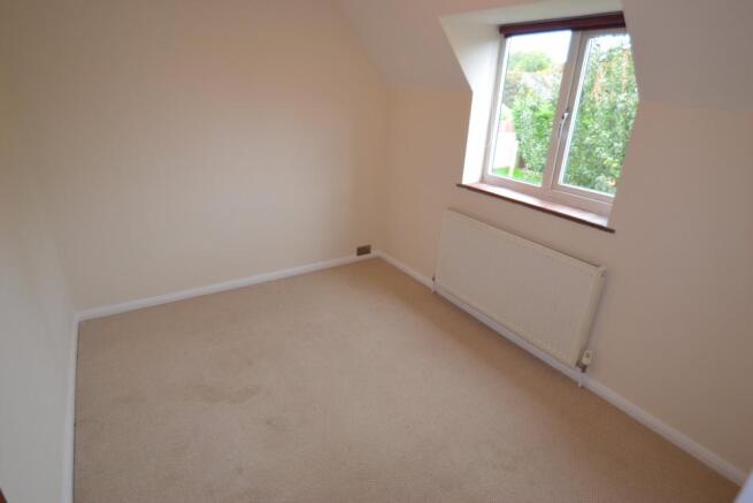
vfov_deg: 67.4
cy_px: 252
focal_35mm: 18
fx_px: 377
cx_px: 376
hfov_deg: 90.0
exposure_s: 1/60
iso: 800
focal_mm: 12
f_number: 3.8
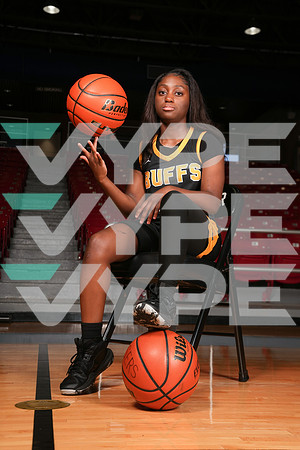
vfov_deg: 38.9
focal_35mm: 51
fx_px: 637
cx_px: 150
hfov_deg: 26.5
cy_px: 225
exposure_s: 1/200
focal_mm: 51
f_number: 6.3
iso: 250
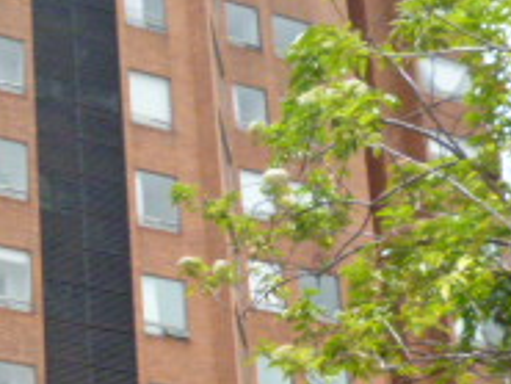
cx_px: -226
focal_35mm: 97
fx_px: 1433
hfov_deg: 18.3
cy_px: 279
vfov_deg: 15.2
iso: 400
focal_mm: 5
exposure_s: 1/250
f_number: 9
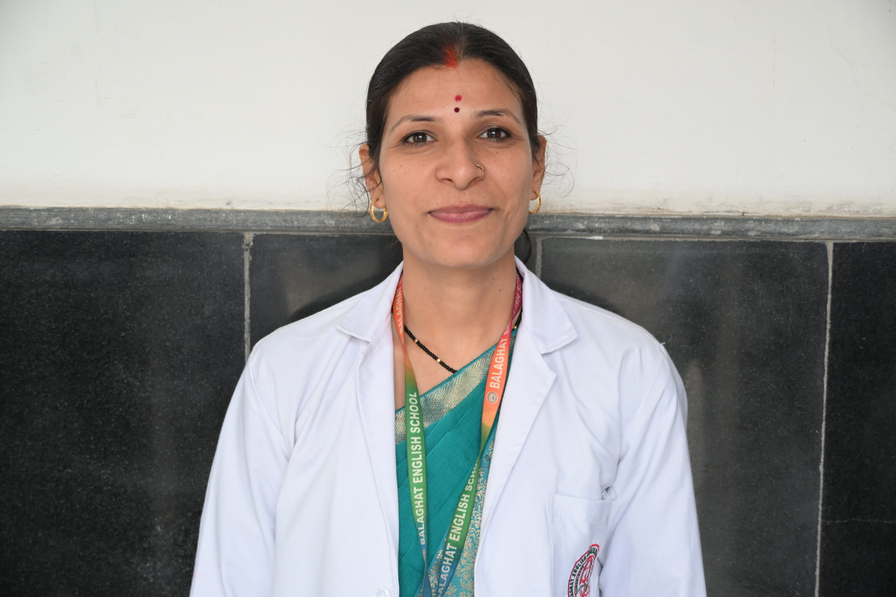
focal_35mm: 51
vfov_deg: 26.5
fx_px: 1269
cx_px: 448
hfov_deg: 38.9
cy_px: 298
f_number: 4.2
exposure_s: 1/60
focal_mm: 34
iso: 900
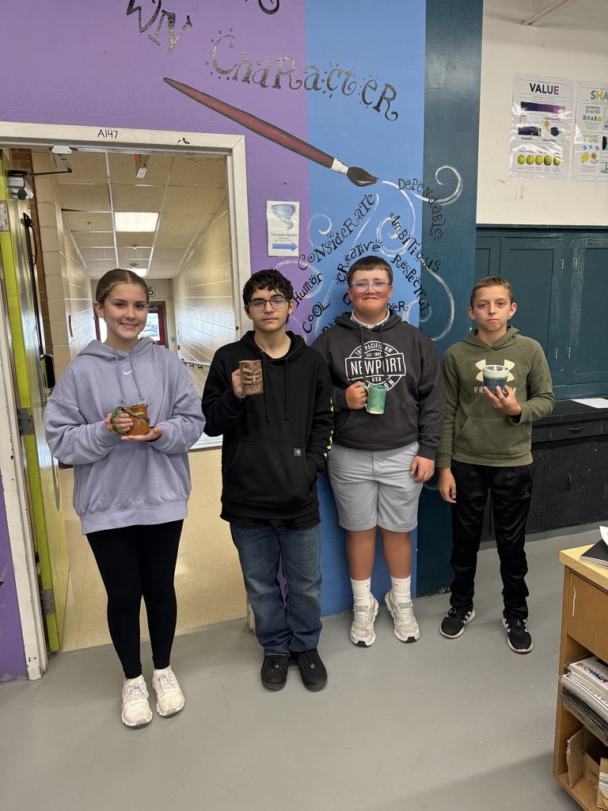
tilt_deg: -11.2
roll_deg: +2.1
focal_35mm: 24
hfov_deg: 56.8
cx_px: 304
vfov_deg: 71.6
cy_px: 406
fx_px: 562
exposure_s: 1/120
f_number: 1.78
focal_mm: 6.76
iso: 160
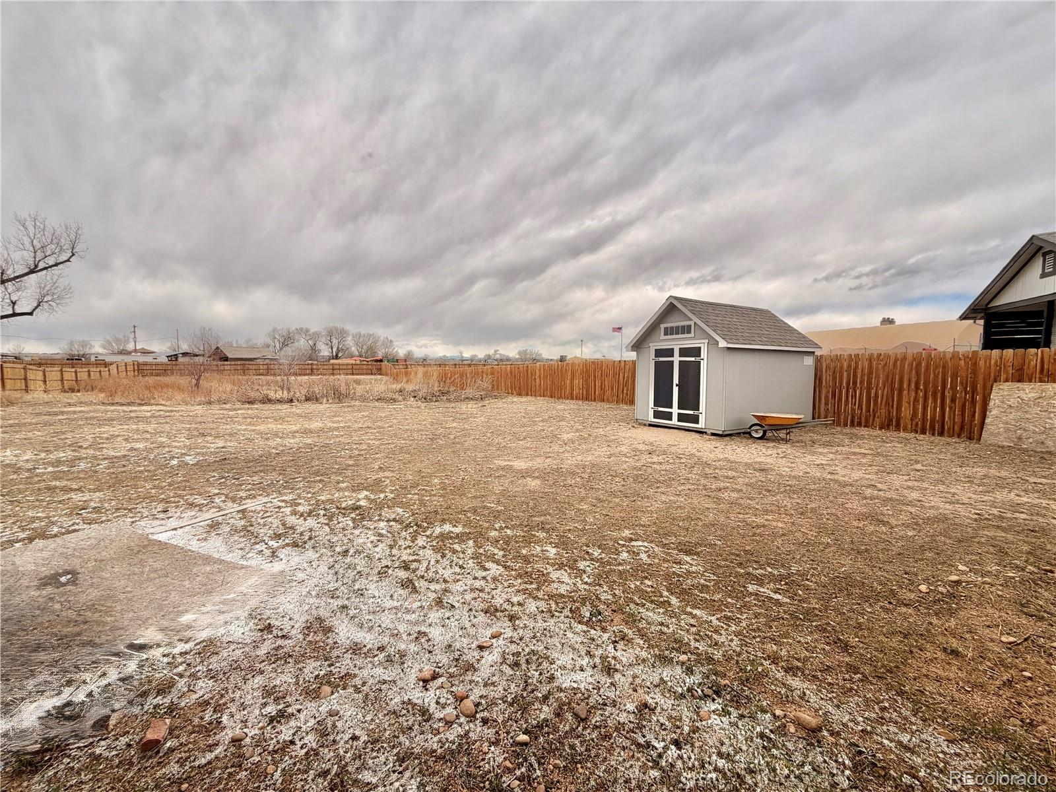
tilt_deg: -4.5
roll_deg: -0.6
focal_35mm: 14
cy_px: 396
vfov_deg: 85.7
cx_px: 528
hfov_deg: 102.1
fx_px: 427
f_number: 2.2
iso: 20
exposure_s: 1/970
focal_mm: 2.22
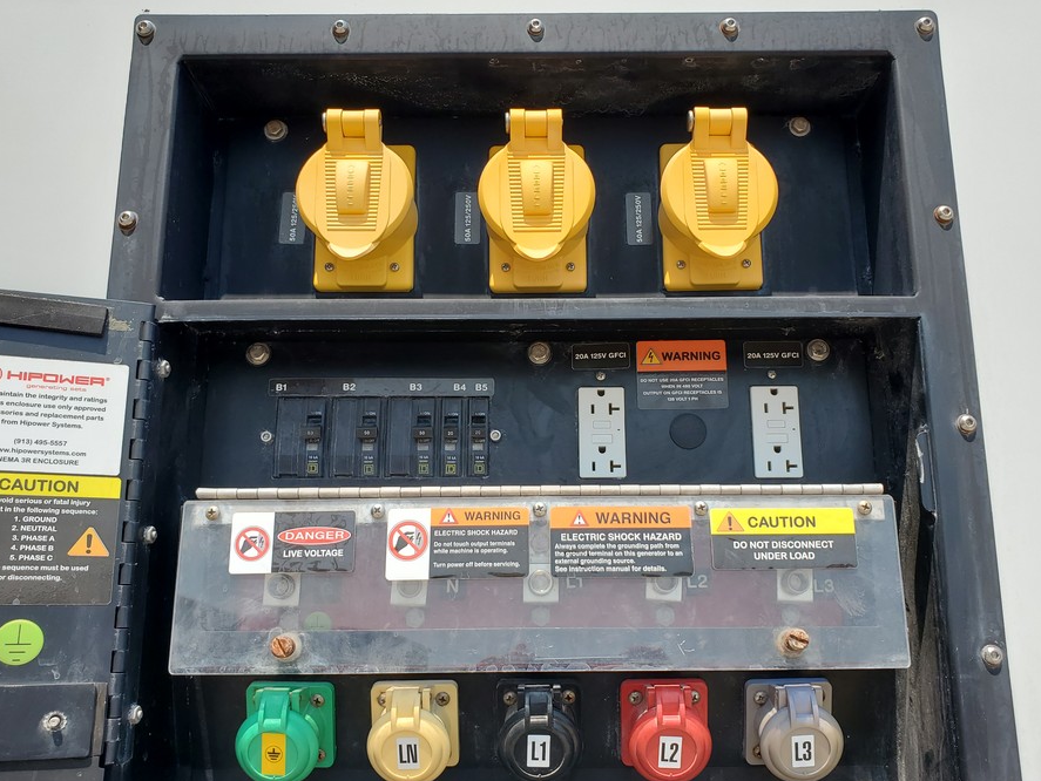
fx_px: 903
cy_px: 429
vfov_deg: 46.8
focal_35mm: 30
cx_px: 555
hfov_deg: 59.9
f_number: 2.4
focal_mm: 4.3
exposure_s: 1/1272
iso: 50
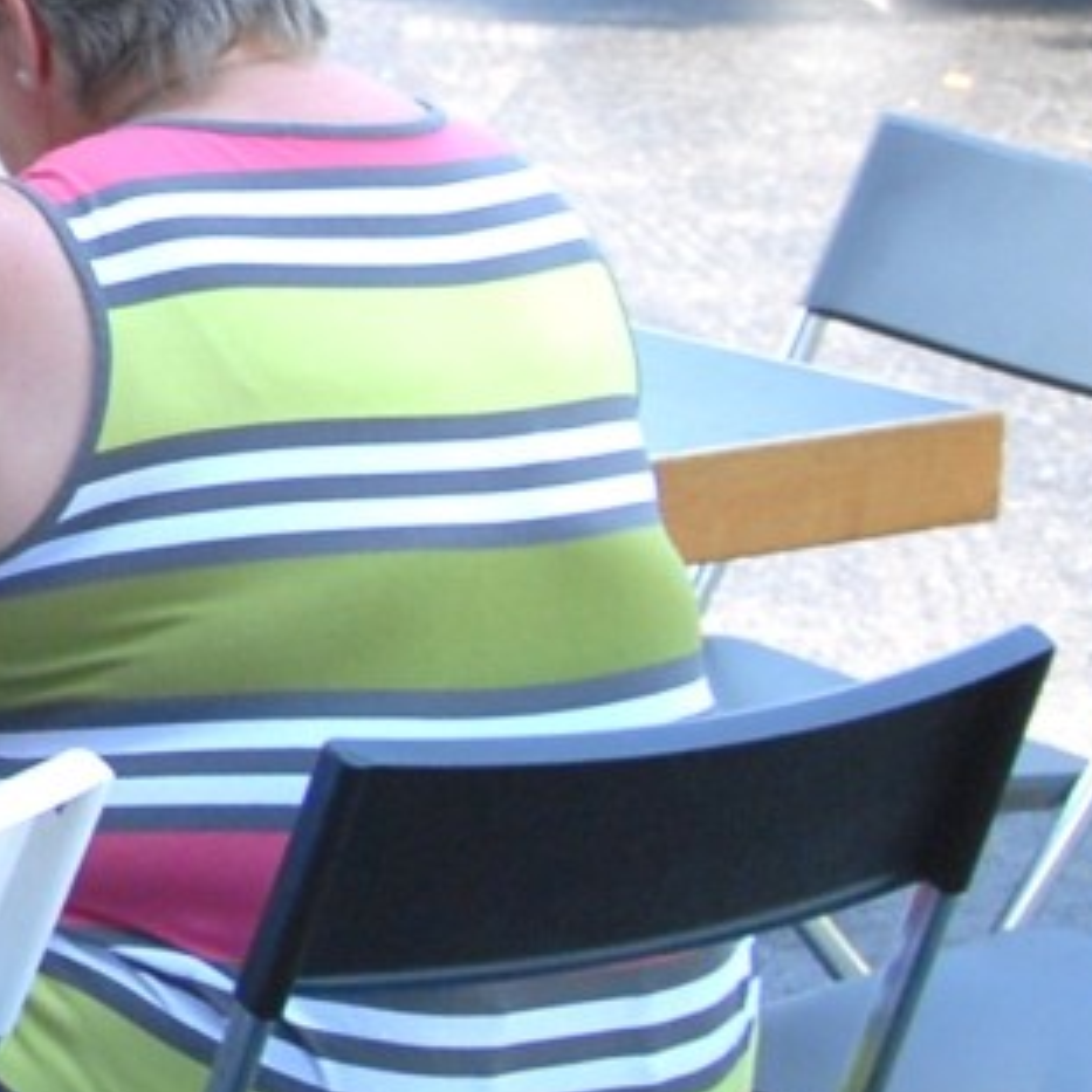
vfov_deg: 8.8
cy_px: 77
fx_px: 7083
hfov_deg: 8.4
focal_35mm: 198
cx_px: -1053
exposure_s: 1/100
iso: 320
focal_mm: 27
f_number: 5
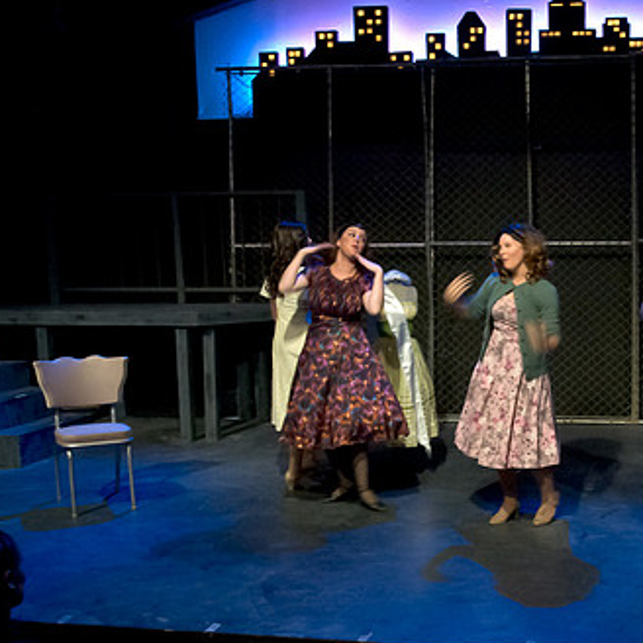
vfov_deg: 37.5
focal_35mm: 45
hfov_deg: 35.9
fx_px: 946
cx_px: 545
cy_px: 370
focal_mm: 20
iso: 6400
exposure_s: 1/30
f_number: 5
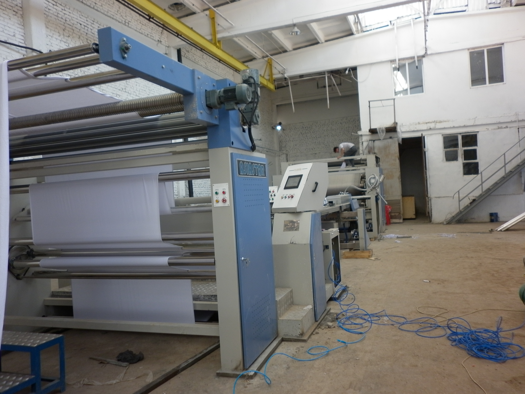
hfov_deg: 63.4
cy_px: 197
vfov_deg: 49.7
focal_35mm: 28
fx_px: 425
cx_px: 262
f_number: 2.8
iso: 80
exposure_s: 1/40
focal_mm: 5
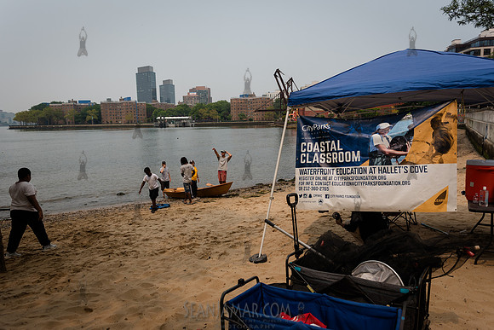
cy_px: 165
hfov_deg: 69.4
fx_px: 357
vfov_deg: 49.6
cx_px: 247
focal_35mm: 26
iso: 200
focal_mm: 26
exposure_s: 1/2500
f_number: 4
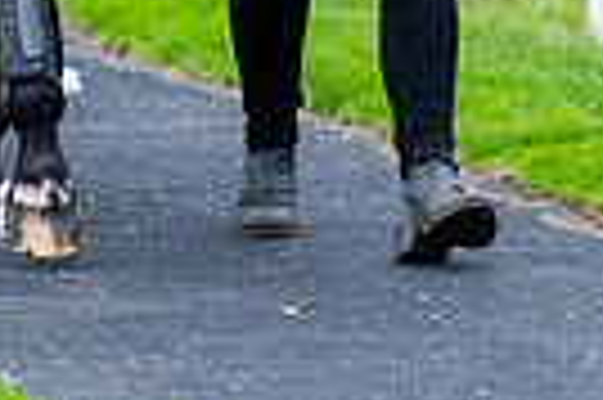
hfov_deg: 2.4
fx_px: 14454
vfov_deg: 1.6
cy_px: -463
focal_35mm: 864
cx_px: 180
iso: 800
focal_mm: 200
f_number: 4
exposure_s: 1/1000
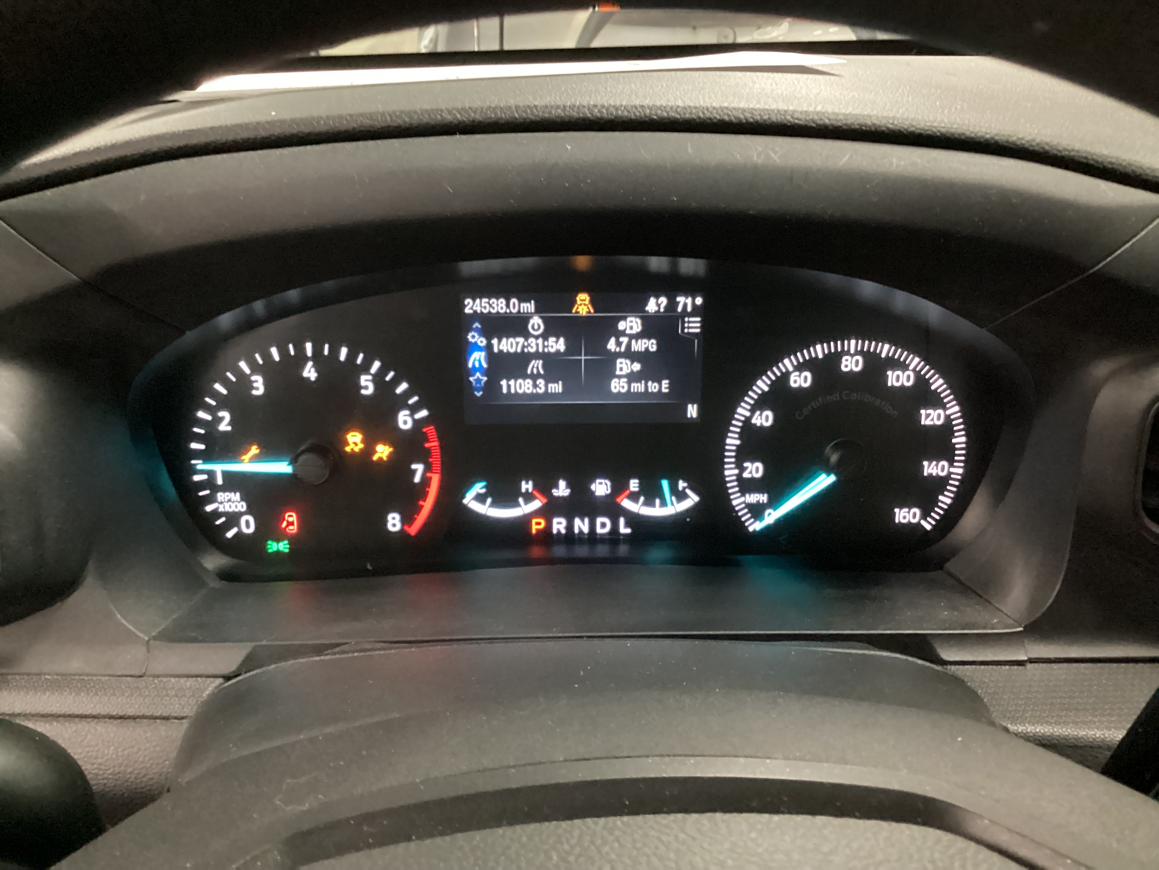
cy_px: 435
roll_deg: -0.8
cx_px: 580
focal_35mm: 31
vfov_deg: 45.4
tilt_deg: -28.3
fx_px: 1038
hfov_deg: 58.4
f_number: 2.4
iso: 800
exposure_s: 1/15
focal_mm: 3.3
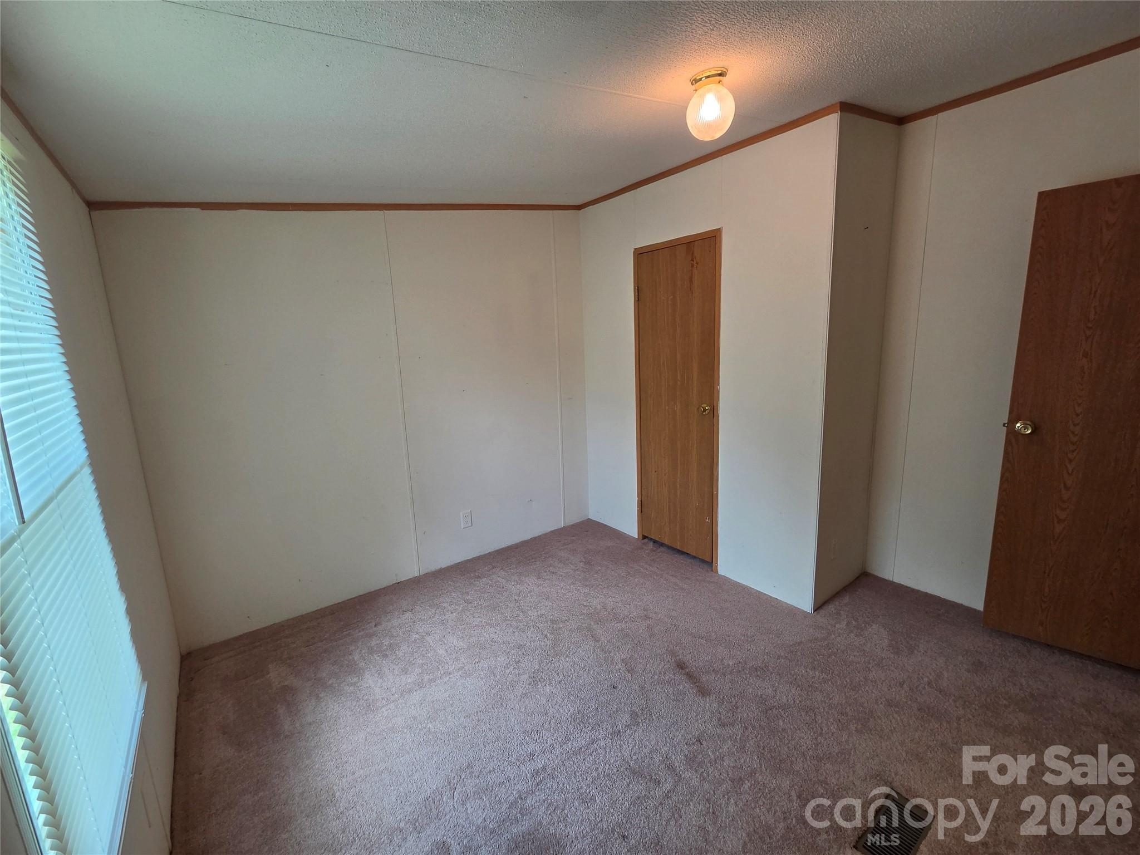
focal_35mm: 13
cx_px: 570
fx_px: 428
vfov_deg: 89.9
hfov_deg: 106.2
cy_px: 428
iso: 125
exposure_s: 1/120
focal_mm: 2.2
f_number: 2.2
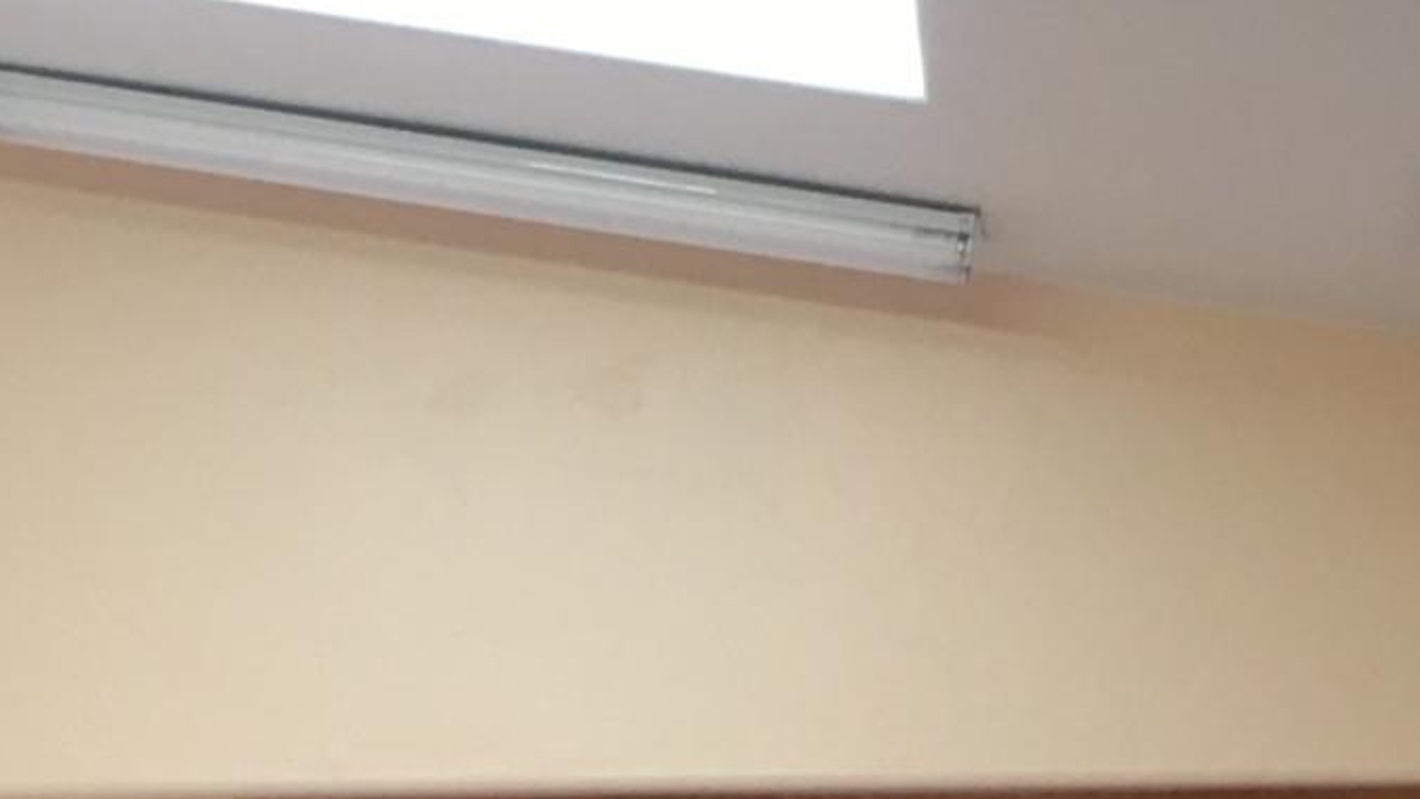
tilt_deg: +1.0
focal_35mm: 141
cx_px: 628
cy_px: 1446
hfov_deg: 15.2
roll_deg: -0.3
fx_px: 5309
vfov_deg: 8.3
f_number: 2.2
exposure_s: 1/15
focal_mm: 4.15
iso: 25
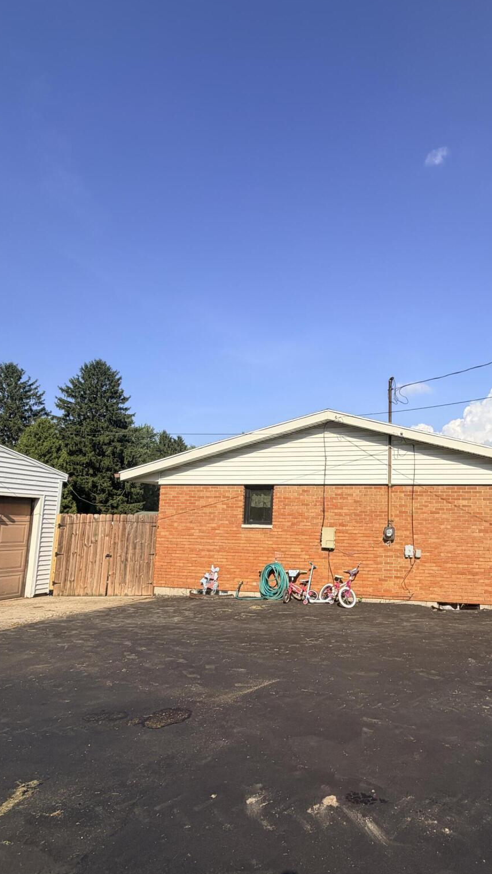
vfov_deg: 86.4
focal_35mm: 20
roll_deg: -0.3
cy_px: 474
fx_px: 464
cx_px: 359
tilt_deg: +8.6
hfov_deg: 53.7
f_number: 2.2
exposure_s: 1/770
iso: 25
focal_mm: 2.22
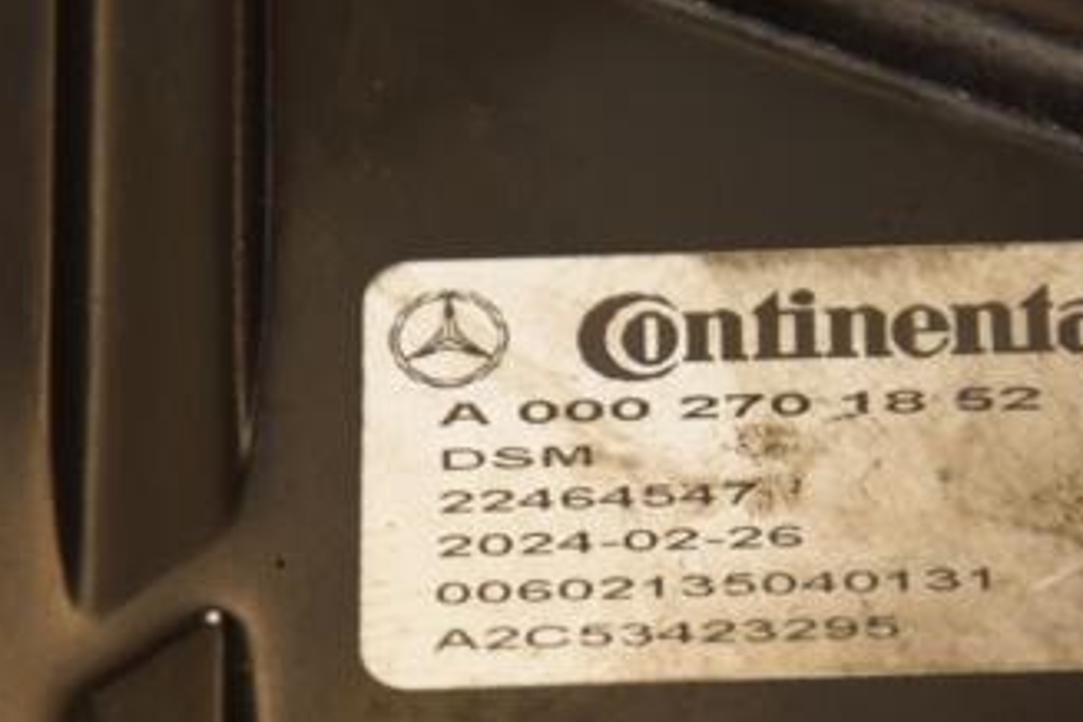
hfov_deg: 7.1
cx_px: 748
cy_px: 500
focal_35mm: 289
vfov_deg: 4.8
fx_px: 8691
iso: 800
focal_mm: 105
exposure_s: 1/160
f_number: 5.6
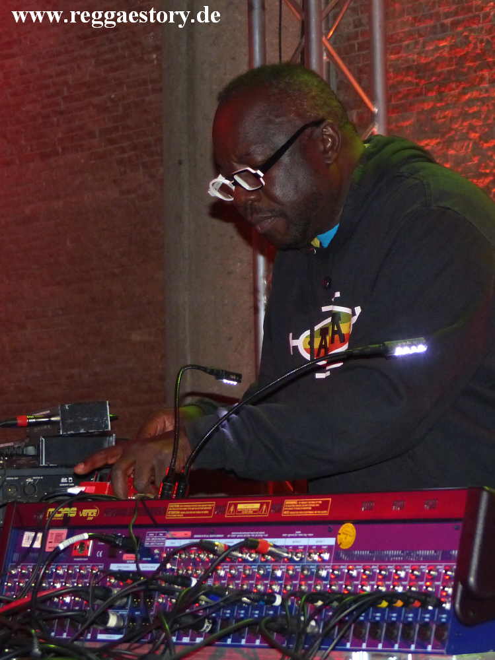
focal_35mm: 94
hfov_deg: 15.7
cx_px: 248
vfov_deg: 20.9
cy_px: 330
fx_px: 1794
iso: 400
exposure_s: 1/60
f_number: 2.8
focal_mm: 16.9
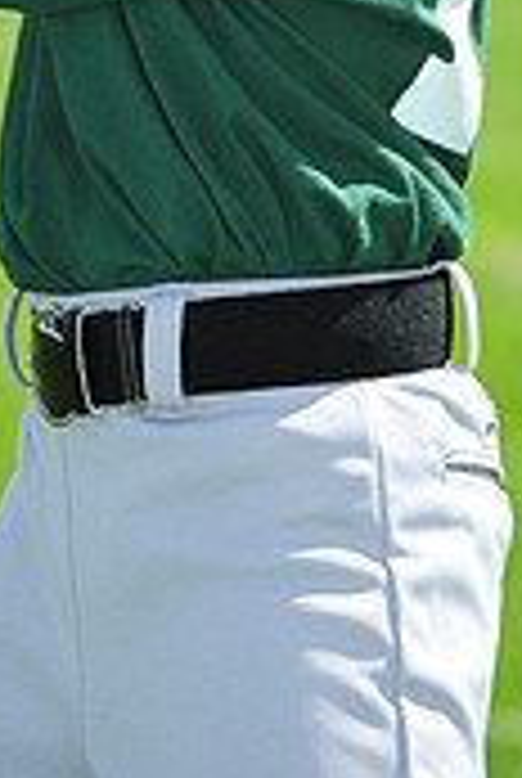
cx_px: 207
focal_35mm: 518
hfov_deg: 2.7
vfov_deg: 4.0
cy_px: -418
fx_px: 11221
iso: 400
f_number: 5
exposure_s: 1/2000
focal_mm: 155
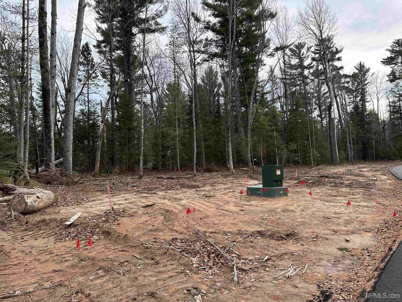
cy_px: 151
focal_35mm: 24
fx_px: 279
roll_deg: +1.7
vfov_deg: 56.8
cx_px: 201
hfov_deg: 71.6
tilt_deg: +2.9
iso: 80
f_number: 1.78
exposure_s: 1/543
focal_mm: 6.86
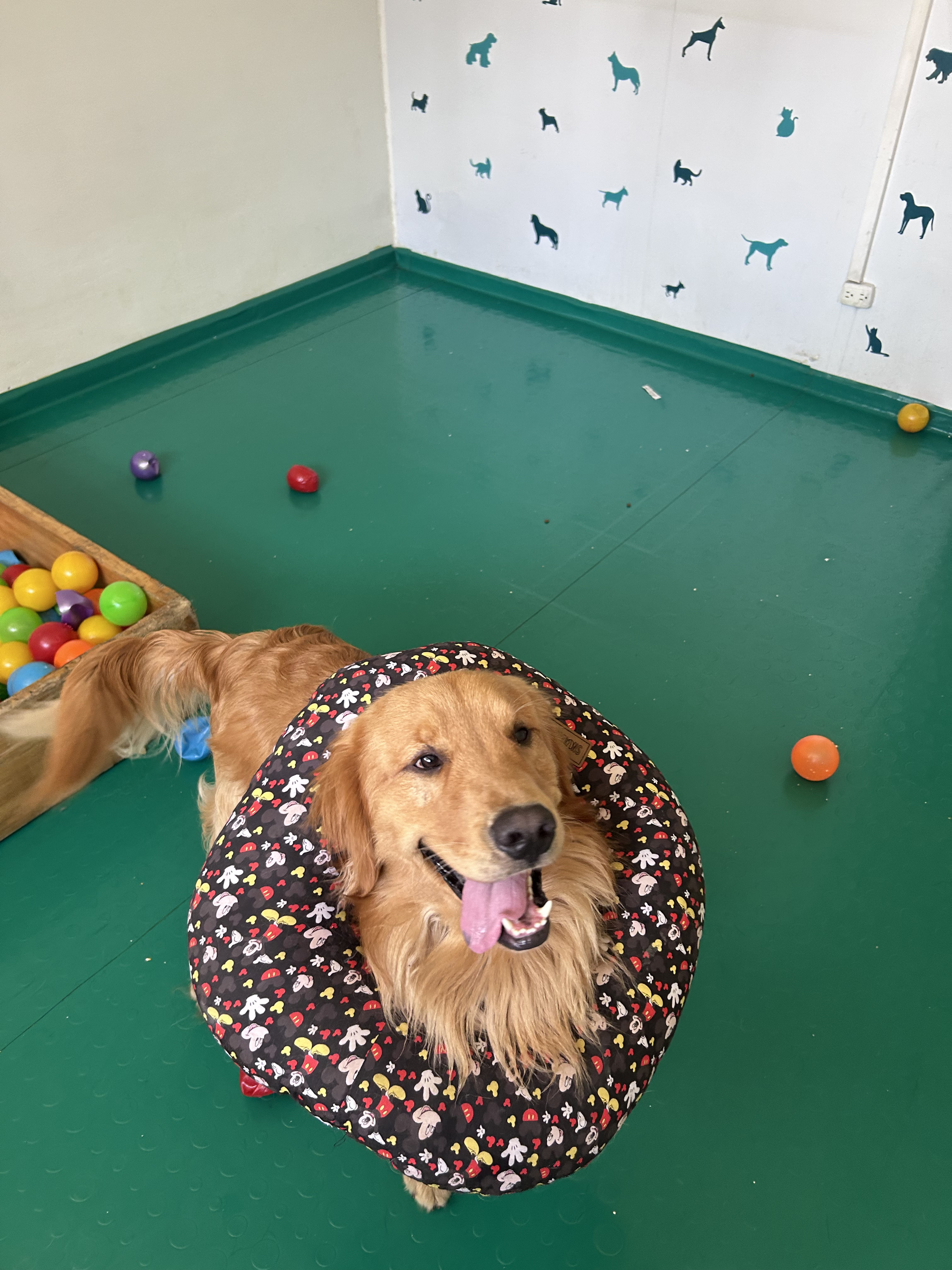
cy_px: 635
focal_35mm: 26
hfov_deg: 53.1
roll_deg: +2.9
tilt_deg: -41.0
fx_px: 953
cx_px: 476
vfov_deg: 67.3
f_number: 1.5
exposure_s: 1/110
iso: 125
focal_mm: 5.7
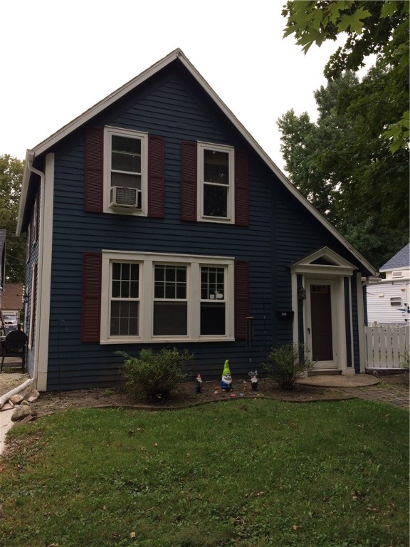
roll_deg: +0.8
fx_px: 458
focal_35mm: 29
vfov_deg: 61.7
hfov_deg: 48.2
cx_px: 205
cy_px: 274
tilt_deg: +6.3
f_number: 2.2
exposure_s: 1/192
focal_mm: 4.15
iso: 32
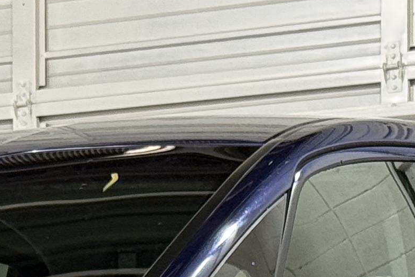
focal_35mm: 256
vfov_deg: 5.2
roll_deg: +0.1
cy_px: 606
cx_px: -138
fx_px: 2951
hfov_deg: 7.9
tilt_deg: -0.4
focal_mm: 6.76
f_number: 1.78
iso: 160
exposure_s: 1/60
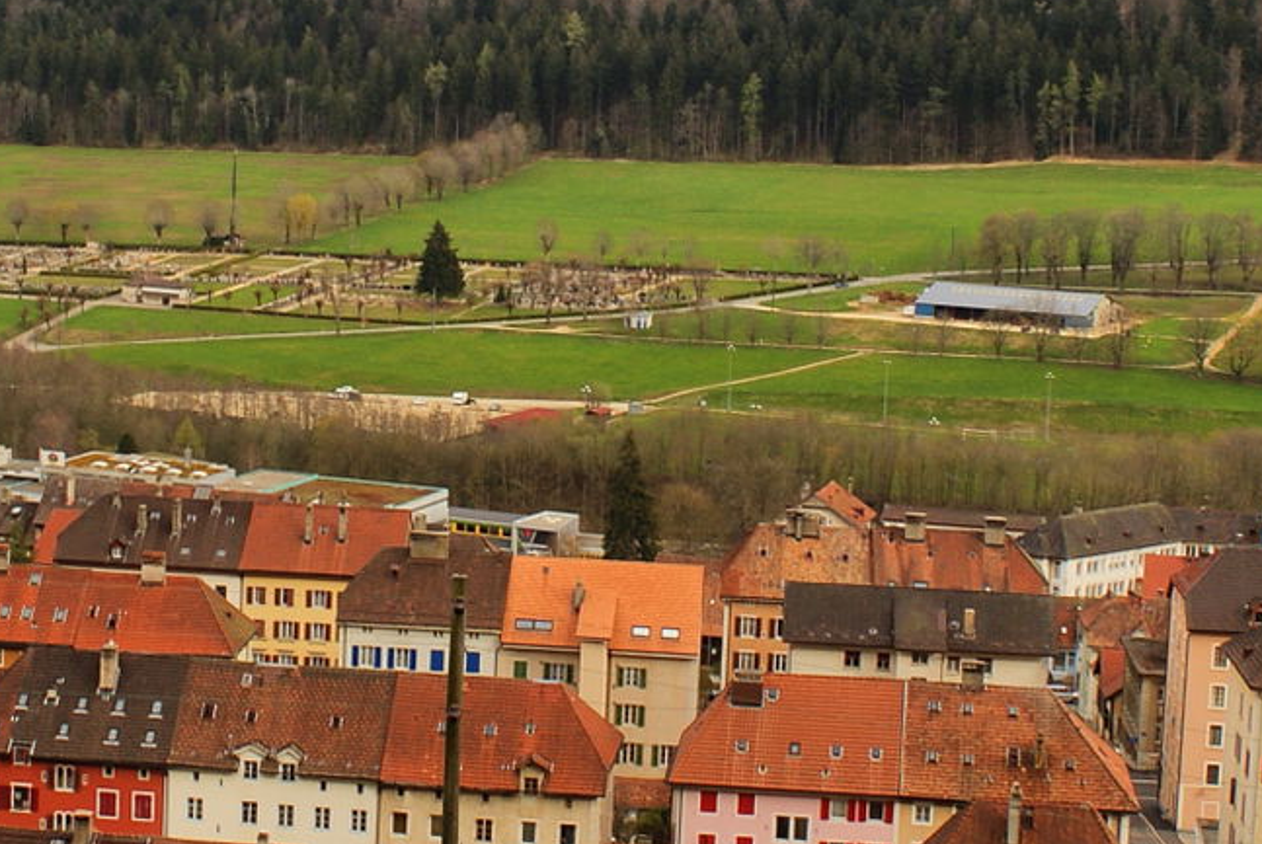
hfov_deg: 22.8
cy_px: 260
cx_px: 474
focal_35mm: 89
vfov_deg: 15.4
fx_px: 3123
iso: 100
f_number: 9
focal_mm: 20
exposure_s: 1/60
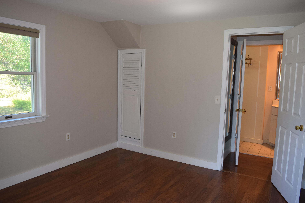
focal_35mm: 27
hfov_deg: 67.4
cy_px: 102
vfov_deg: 47.9
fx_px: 229
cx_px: 152
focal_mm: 18
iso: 800
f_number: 5
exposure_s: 1/100
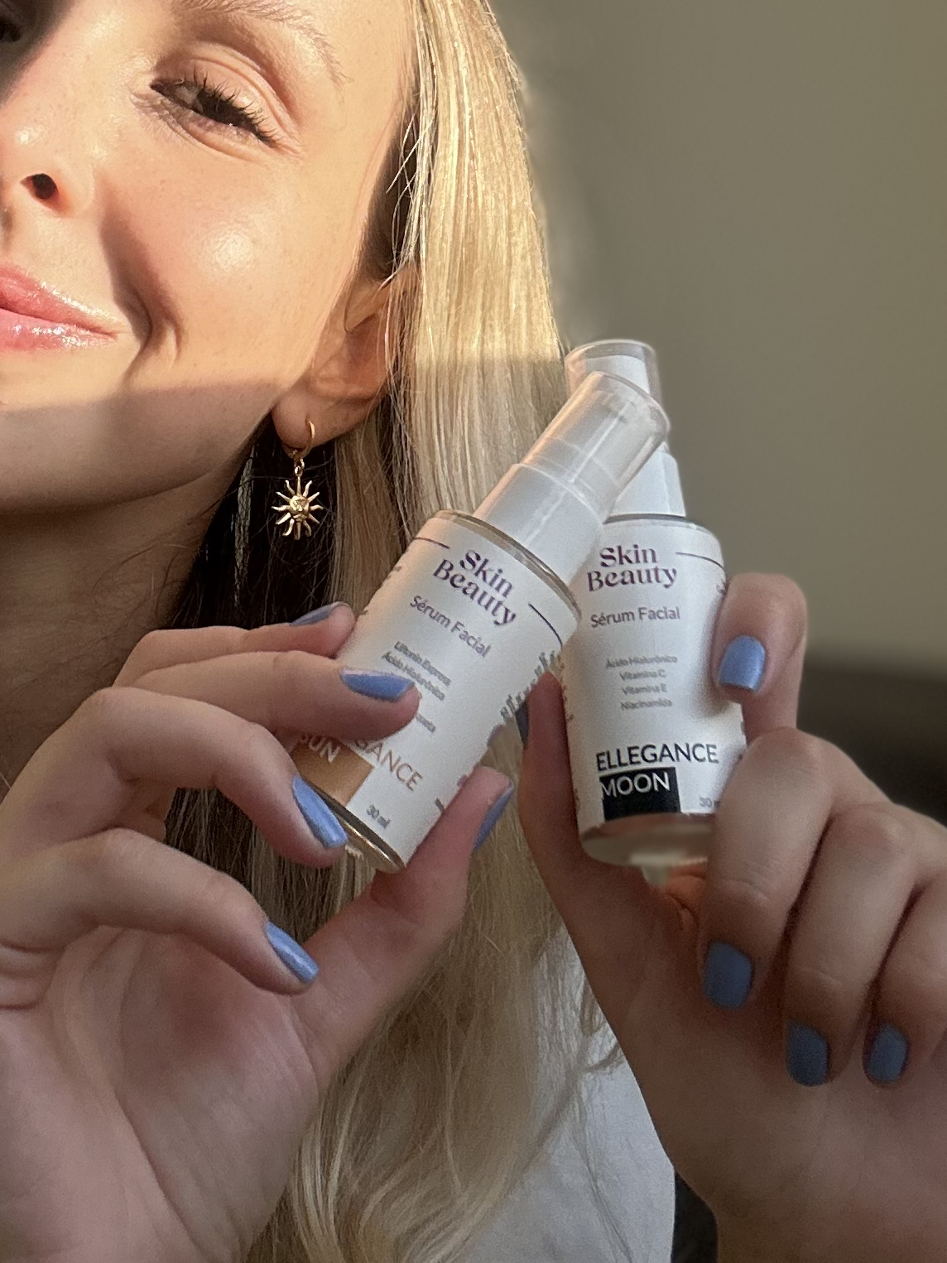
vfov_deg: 60.0
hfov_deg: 46.8
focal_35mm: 30
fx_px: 1094
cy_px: 632
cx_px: 474
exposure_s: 1/693
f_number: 1.9
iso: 25
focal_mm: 2.69
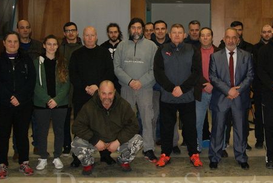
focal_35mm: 53
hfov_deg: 37.0
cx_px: 184
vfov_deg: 25.5
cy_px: 77
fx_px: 402
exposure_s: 1/60
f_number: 5.6
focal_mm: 20
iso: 400
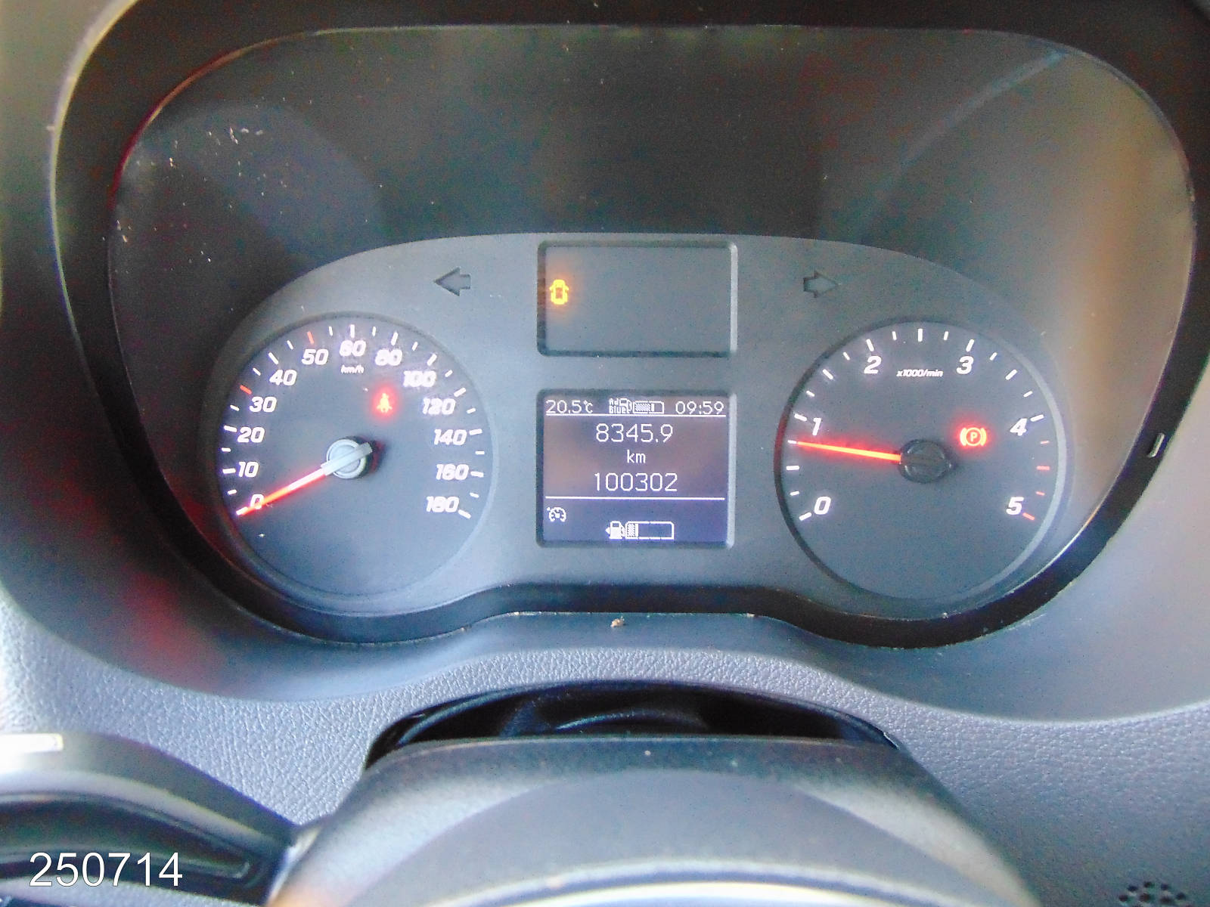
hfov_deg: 69.4
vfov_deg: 54.9
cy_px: 454
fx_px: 874
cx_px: 605
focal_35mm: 25
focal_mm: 4.5
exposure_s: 1/40
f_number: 3
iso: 800
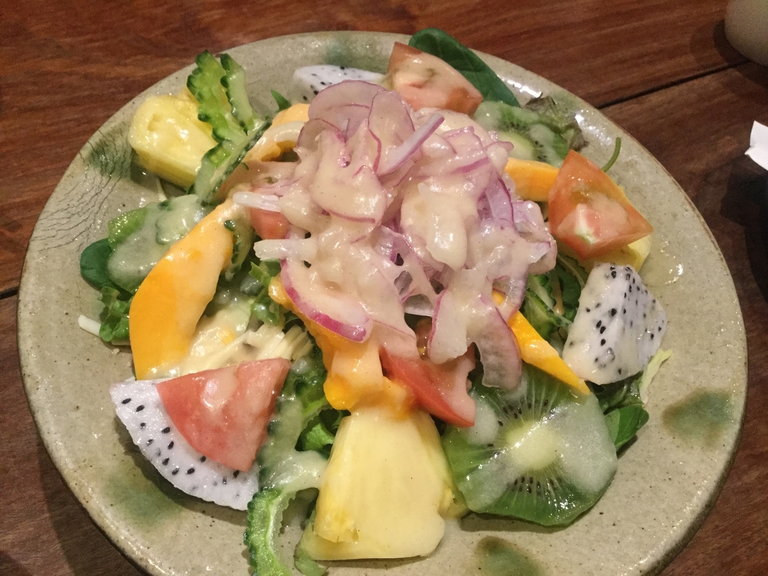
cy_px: 288
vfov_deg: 45.4
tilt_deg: -60.6
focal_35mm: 31
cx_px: 384
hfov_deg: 58.4
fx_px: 688
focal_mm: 3.3
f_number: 2.4
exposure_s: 1/30
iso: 160
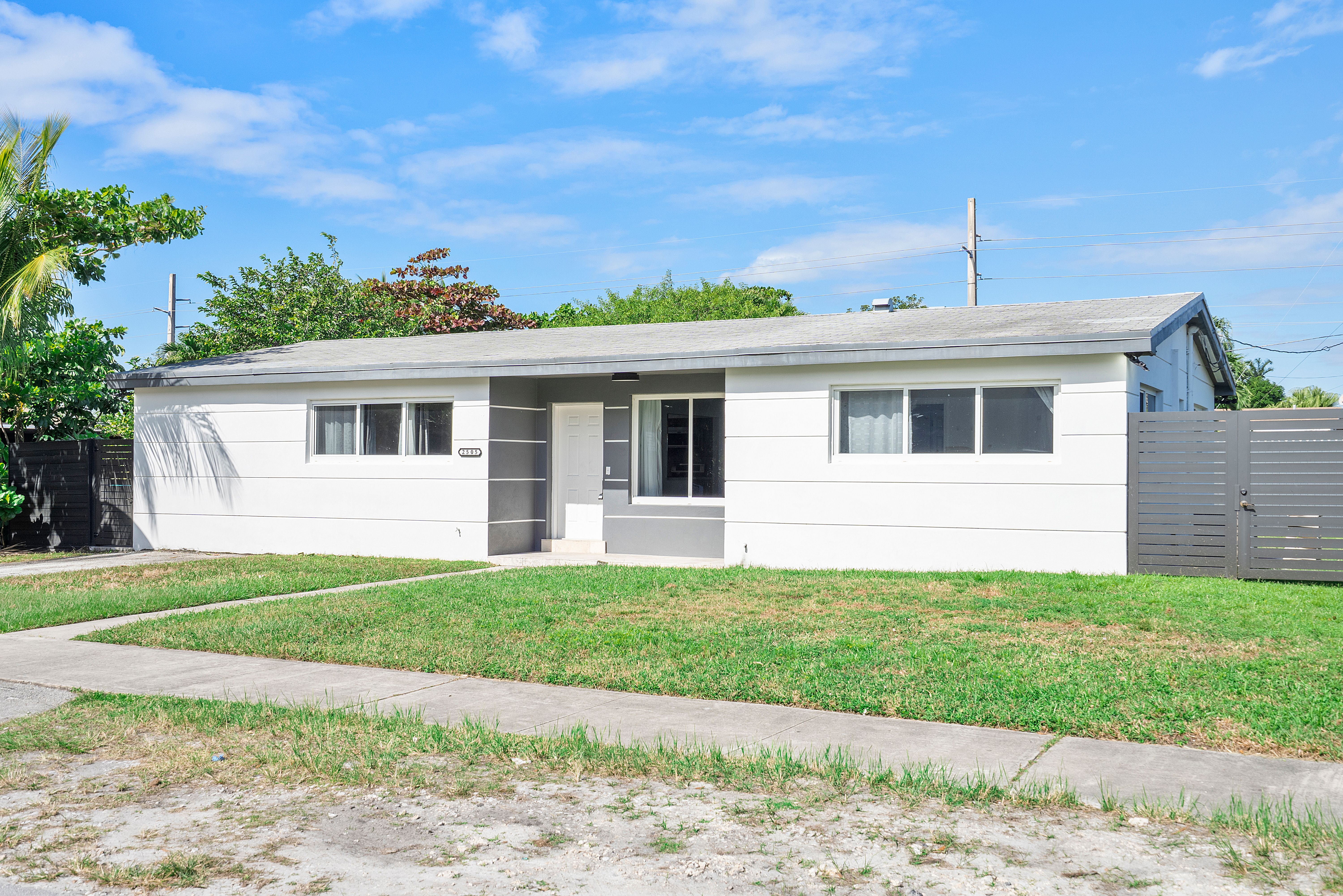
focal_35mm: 35
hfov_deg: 54.4
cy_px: 448
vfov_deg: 37.9
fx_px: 1306
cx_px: 672
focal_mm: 35
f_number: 10
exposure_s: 1/1000
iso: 500
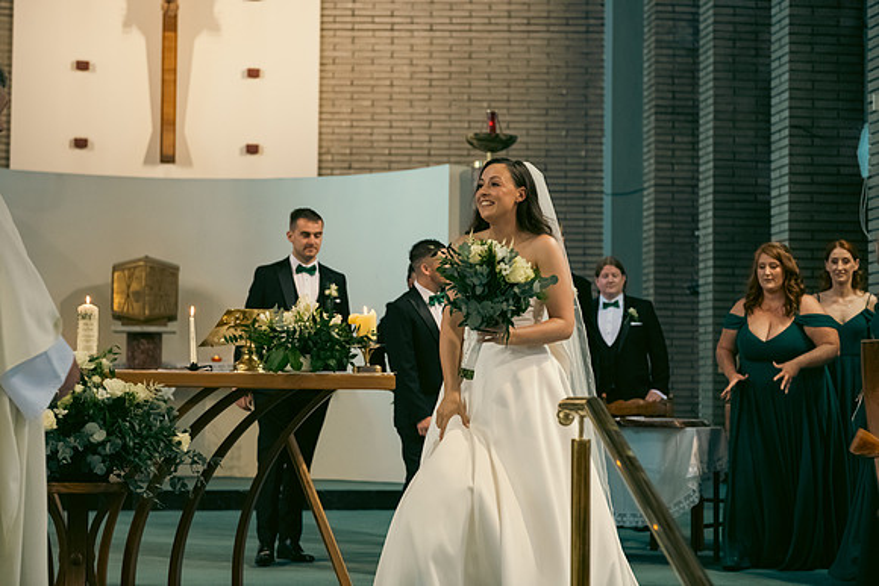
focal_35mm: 70
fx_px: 1709
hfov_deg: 28.8
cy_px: 293
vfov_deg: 19.5
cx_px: 440
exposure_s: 1/160
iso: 1000
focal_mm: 70
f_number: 3.5
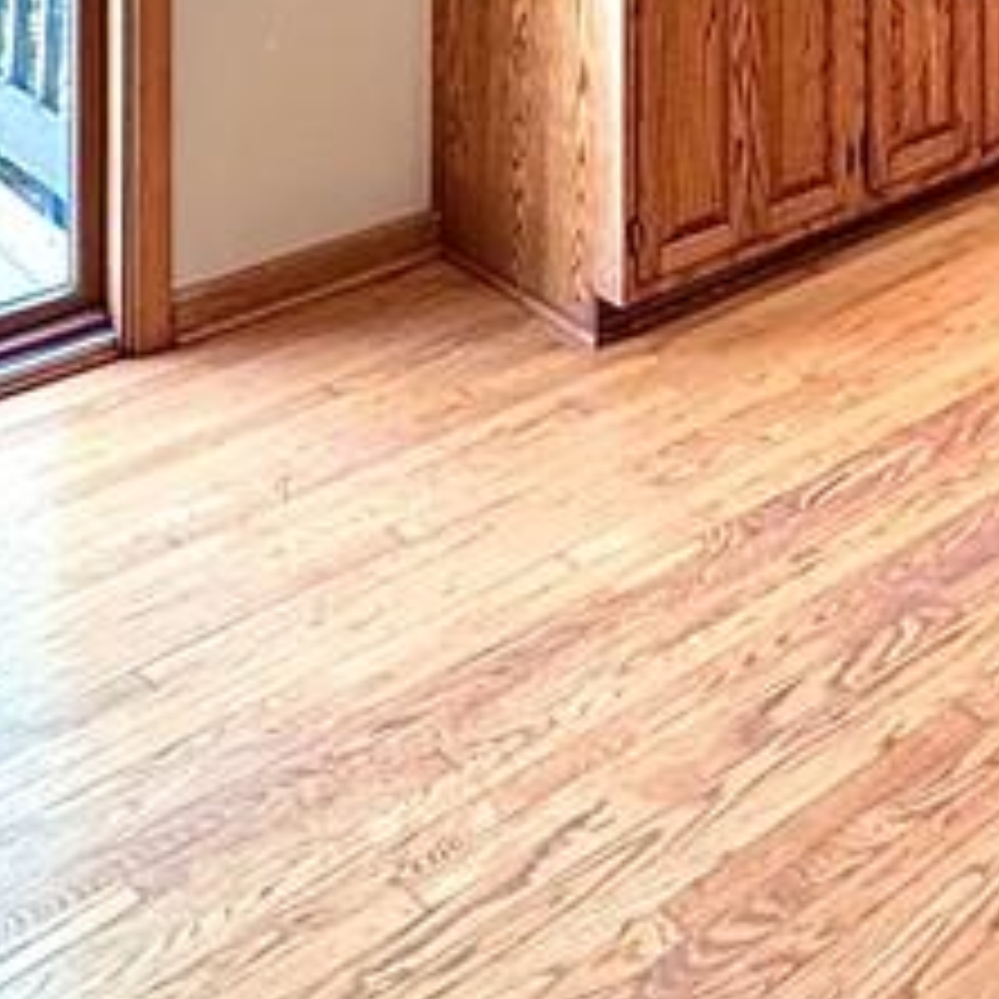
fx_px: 1861
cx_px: 765
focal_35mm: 57
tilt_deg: +0.4
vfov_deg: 23.2
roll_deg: -1.0
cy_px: -562
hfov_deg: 29.5
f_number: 2.2
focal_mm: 2.22
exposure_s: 1/120
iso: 250
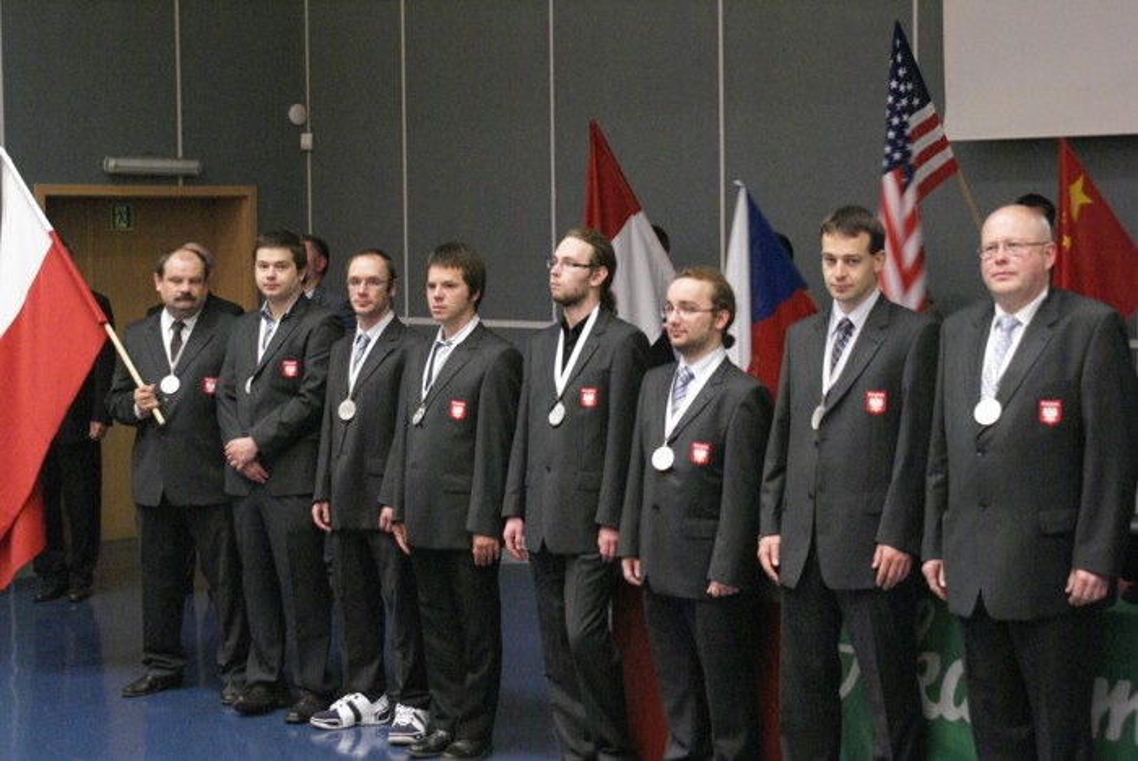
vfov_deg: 20.2
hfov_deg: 29.8
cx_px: 569
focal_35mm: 68
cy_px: 380
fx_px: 2135
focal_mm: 45
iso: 1600
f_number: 5.6
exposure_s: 1/10
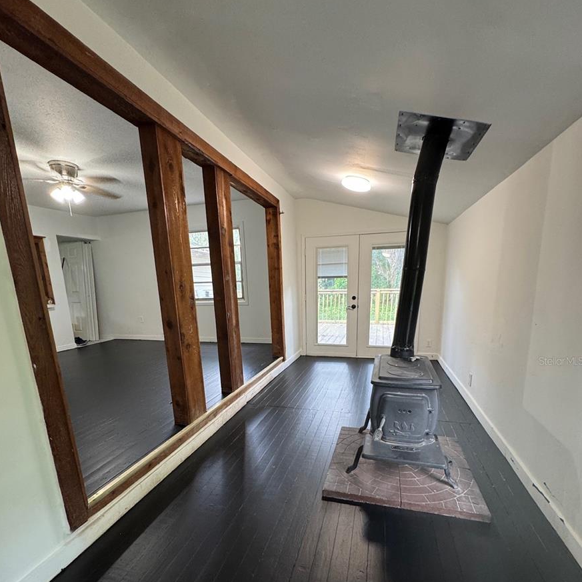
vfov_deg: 82.5
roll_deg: +2.2
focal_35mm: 17
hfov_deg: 84.0
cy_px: 361
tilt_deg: -13.2
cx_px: 286
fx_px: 323
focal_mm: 2.22
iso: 250
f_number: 2.2
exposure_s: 1/60
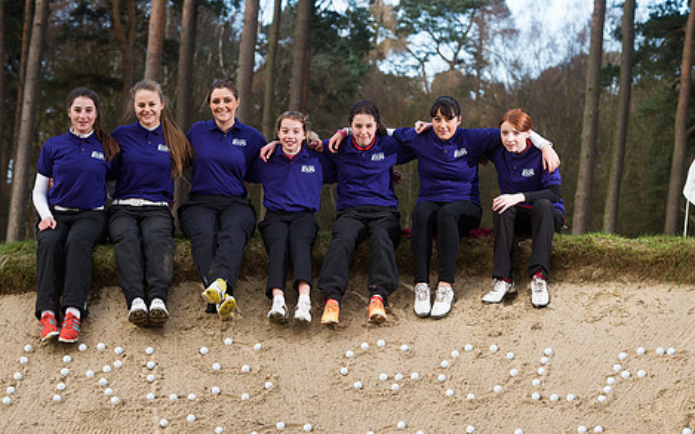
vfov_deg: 11.3
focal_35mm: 116
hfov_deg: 18.0
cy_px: 251
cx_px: 313
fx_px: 2197
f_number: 5.6
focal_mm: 92
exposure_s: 1/800
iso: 1000
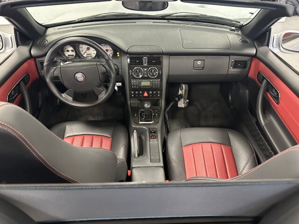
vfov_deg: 56.8
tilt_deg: -40.6
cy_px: 112
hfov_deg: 71.6
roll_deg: +0.9
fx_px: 207
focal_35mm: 24
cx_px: 150
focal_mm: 6.86
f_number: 1.78
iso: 1000
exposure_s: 1/45
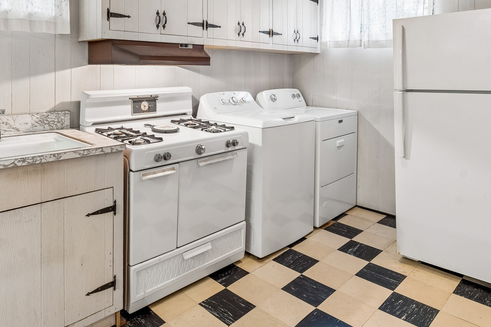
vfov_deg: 48.2
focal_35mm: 26
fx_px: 355
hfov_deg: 68.2
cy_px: 94
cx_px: 181
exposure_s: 1/8
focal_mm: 16
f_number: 8
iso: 400
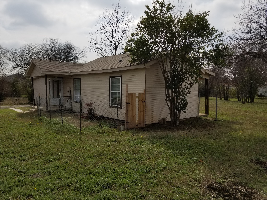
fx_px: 201
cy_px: 100
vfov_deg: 53.1
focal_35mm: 26
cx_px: 134
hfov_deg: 67.3
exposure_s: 1/5780
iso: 50
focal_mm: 4.25
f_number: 1.7
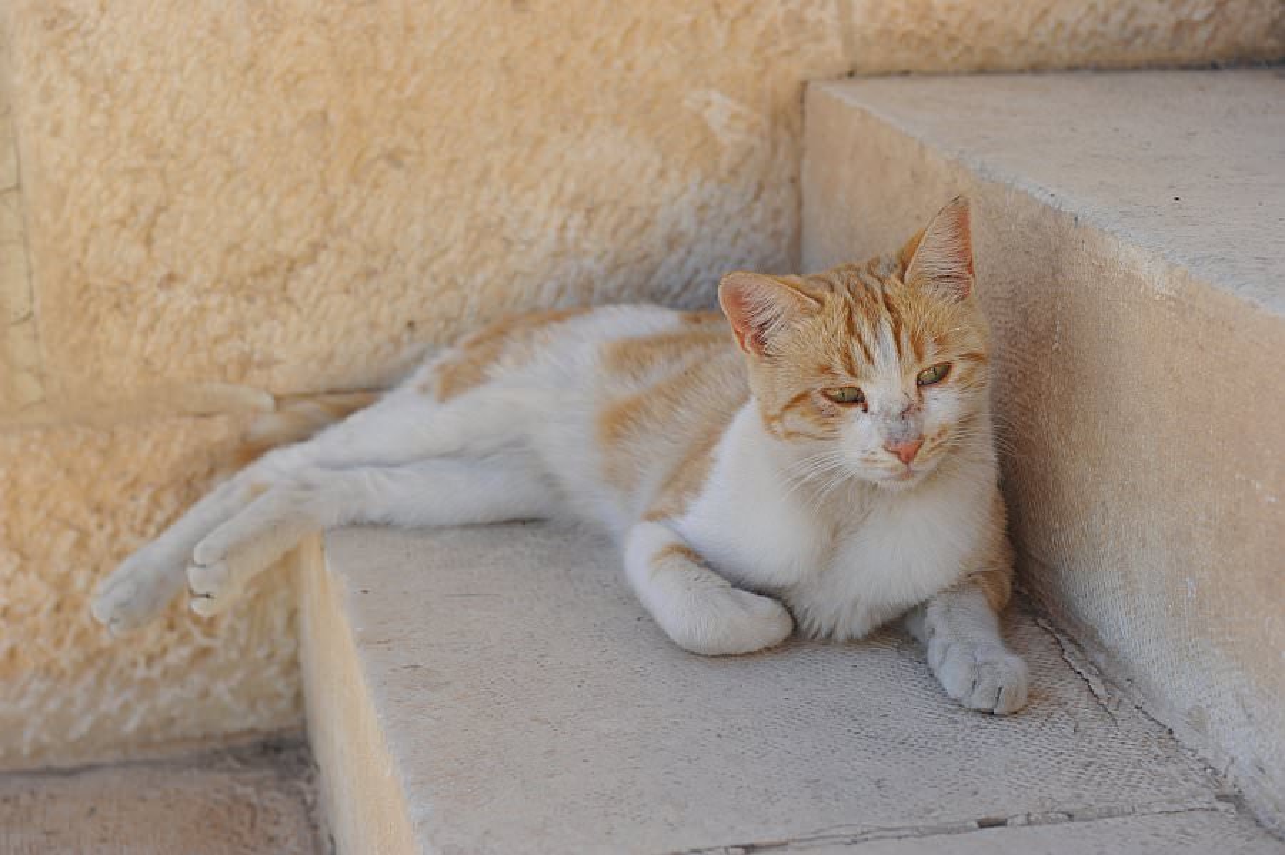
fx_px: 2497
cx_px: 642
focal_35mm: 70
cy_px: 428
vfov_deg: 19.4
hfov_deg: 28.9
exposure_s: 1/200
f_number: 7.1
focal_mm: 70
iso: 200
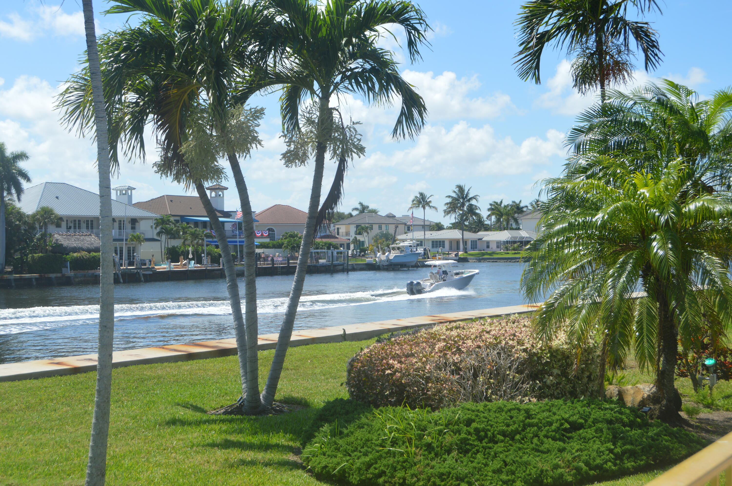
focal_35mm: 48
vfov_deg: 28.0
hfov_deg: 41.1
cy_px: 243
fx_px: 975
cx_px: 366
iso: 100
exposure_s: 1/320
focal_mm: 32
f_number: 9
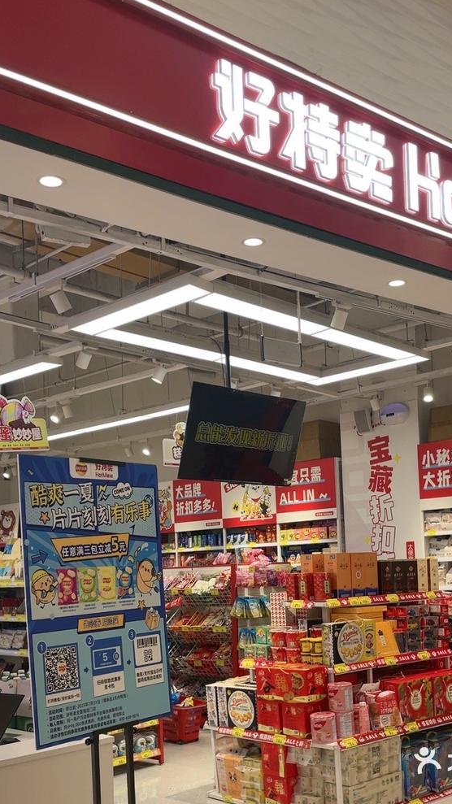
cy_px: 404
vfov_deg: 32.4
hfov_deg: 18.5
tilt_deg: +3.5
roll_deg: +2.6
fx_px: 1386
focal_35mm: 65
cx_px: 251
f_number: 1.6
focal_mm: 4.2
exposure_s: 1/166
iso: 32
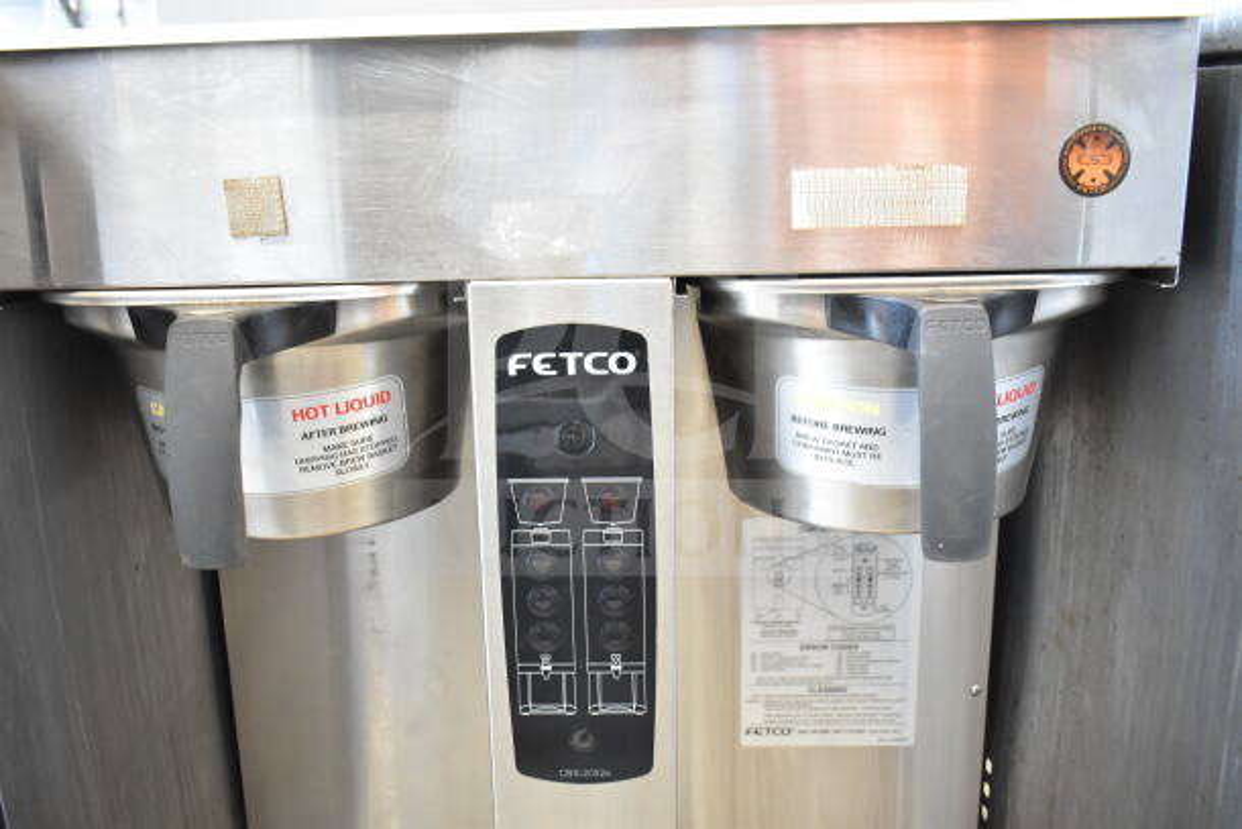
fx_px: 1087
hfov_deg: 59.5
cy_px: 414
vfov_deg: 41.7
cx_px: 621
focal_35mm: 32
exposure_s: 1/30
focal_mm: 21
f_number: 3.8
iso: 1600
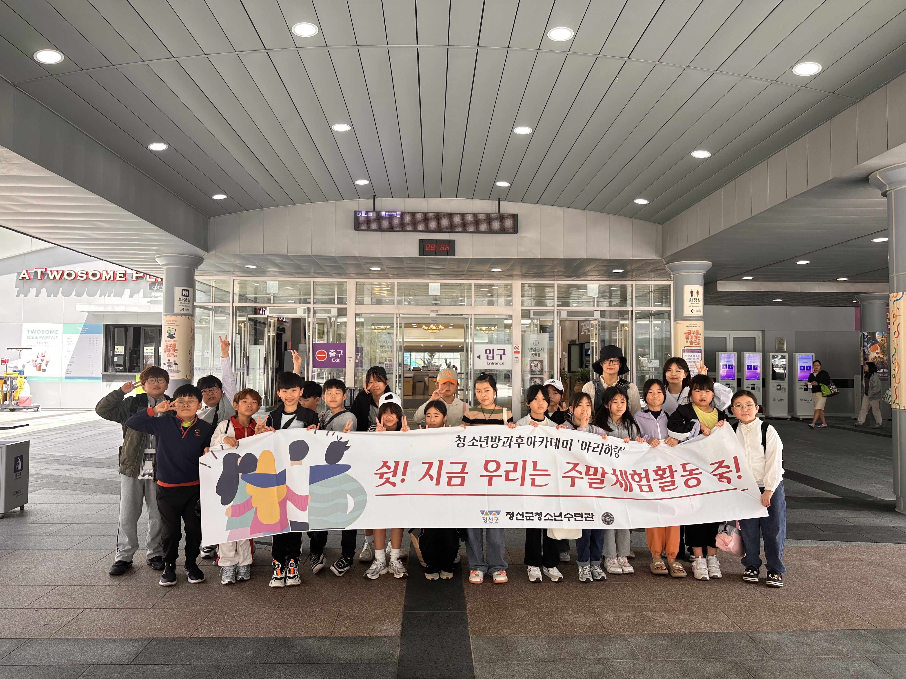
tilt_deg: +2.7
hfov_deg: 71.6
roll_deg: -0.8
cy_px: 340
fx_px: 628
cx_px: 453
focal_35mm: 24
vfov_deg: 56.8
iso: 80
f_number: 1.78
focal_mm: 6.86
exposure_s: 1/357
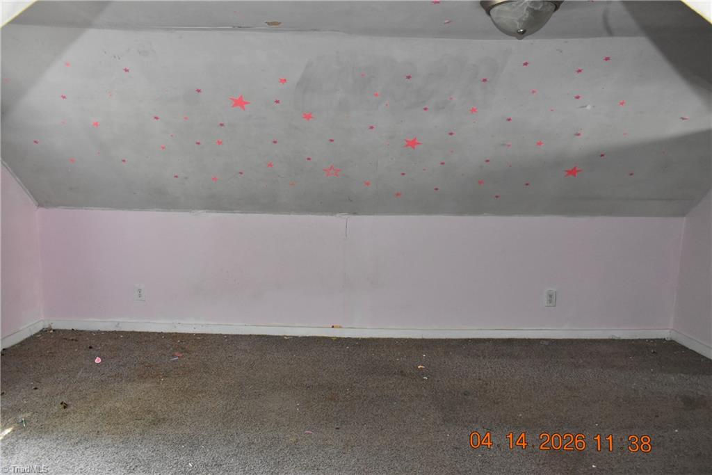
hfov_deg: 67.4
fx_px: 534
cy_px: 238
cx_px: 356
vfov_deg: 47.9
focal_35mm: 27
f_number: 5
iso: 2200
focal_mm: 18
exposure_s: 1/60
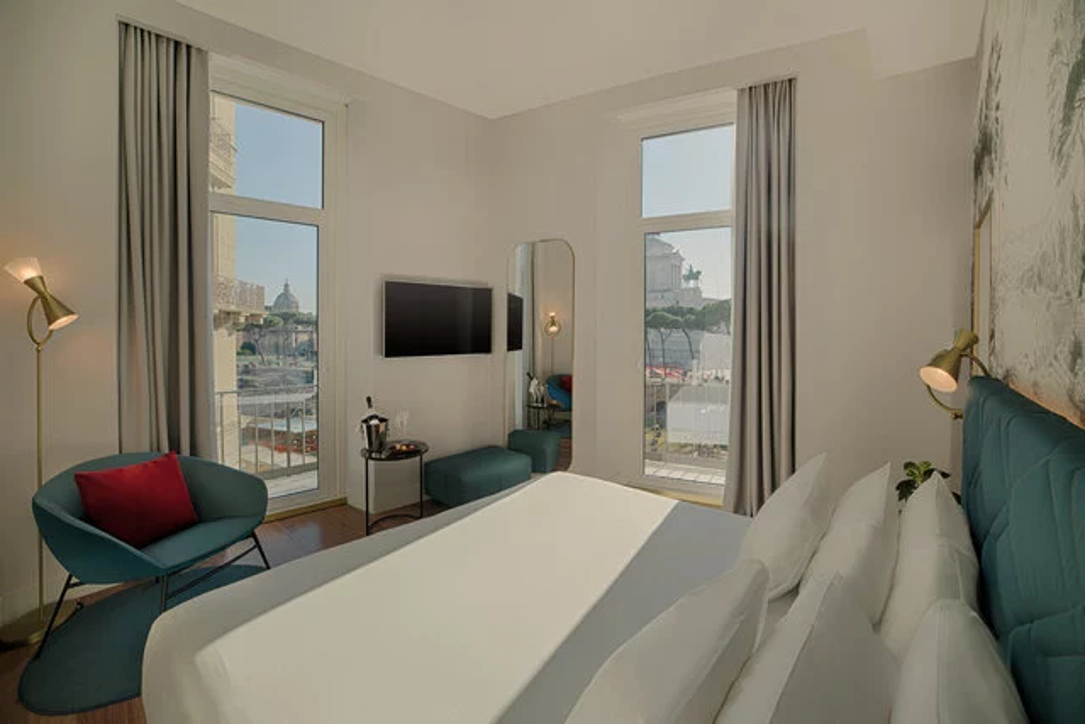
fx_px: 422
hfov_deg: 104.2
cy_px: 362
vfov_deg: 81.2
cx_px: 542
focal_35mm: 14
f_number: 8
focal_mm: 14
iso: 31
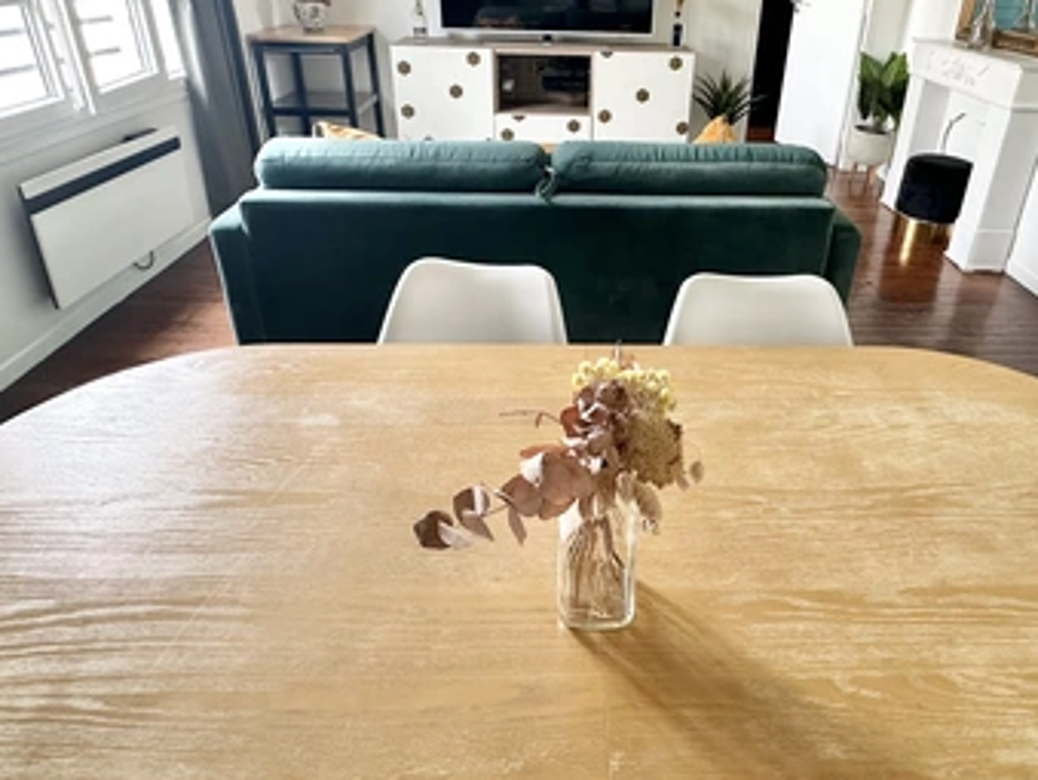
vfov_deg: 59.7
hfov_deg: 75.9
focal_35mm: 22
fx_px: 660
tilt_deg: -24.0
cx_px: 592
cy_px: 257
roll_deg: -1.6
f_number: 2.2
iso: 250
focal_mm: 2.22
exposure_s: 1/99
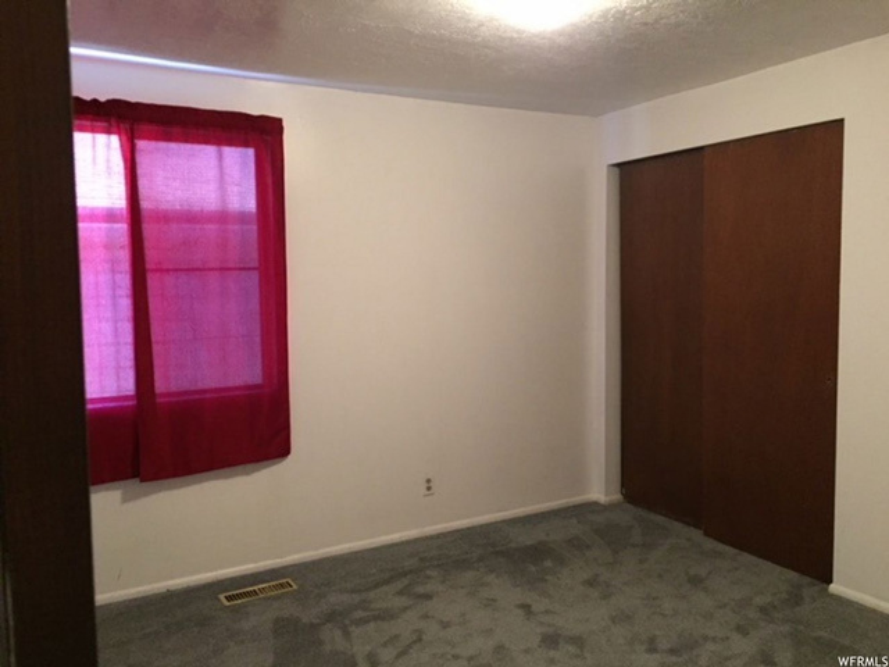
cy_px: 334
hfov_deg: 61.7
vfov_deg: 48.2
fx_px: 745
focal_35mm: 29
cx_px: 444
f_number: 2.2
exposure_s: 1/30
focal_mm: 4.15
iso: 320
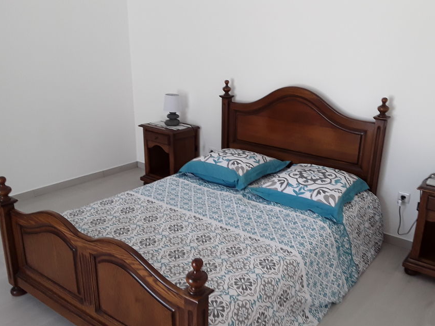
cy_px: 180
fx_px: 402
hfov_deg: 56.6
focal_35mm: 32
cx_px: 247
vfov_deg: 44.1
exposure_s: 1/33
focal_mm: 2.91
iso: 64
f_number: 1.9
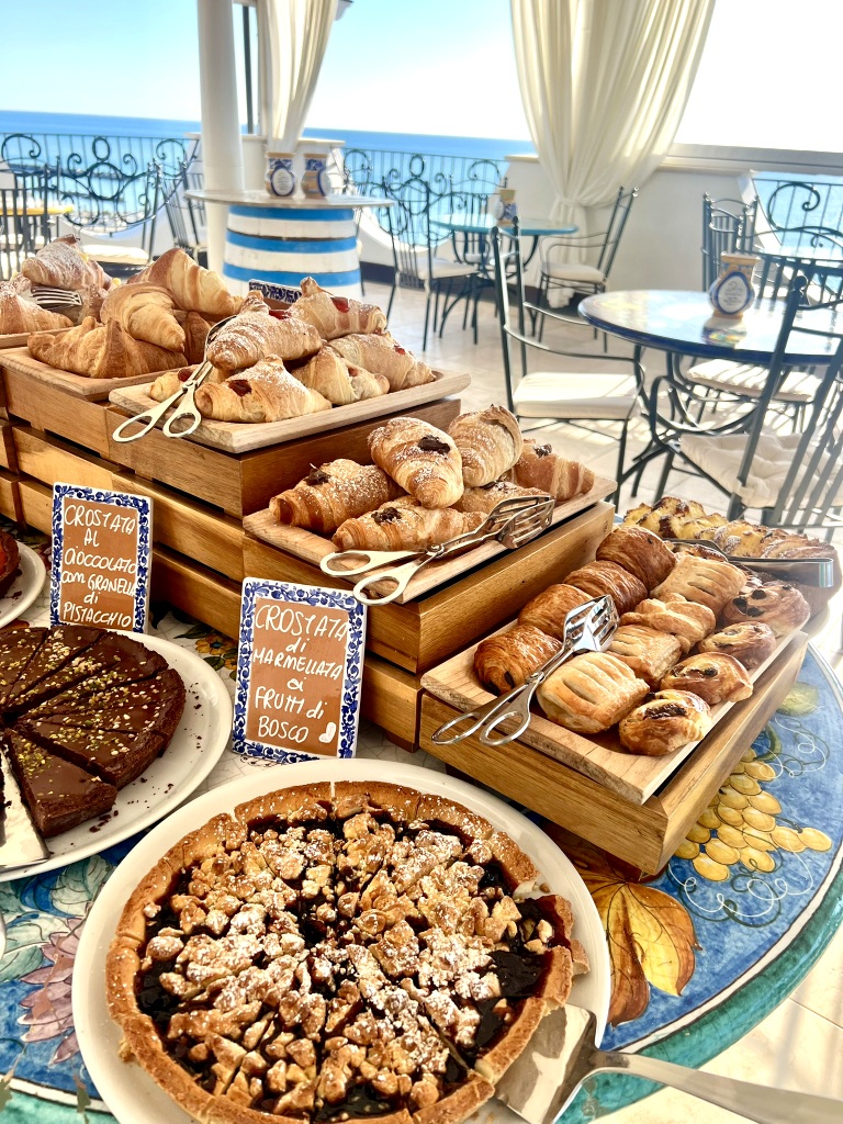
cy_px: 562
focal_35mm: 26
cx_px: 422
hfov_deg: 53.1
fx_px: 844
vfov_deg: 67.3
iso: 50
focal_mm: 5.7
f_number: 1.5
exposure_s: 1/859
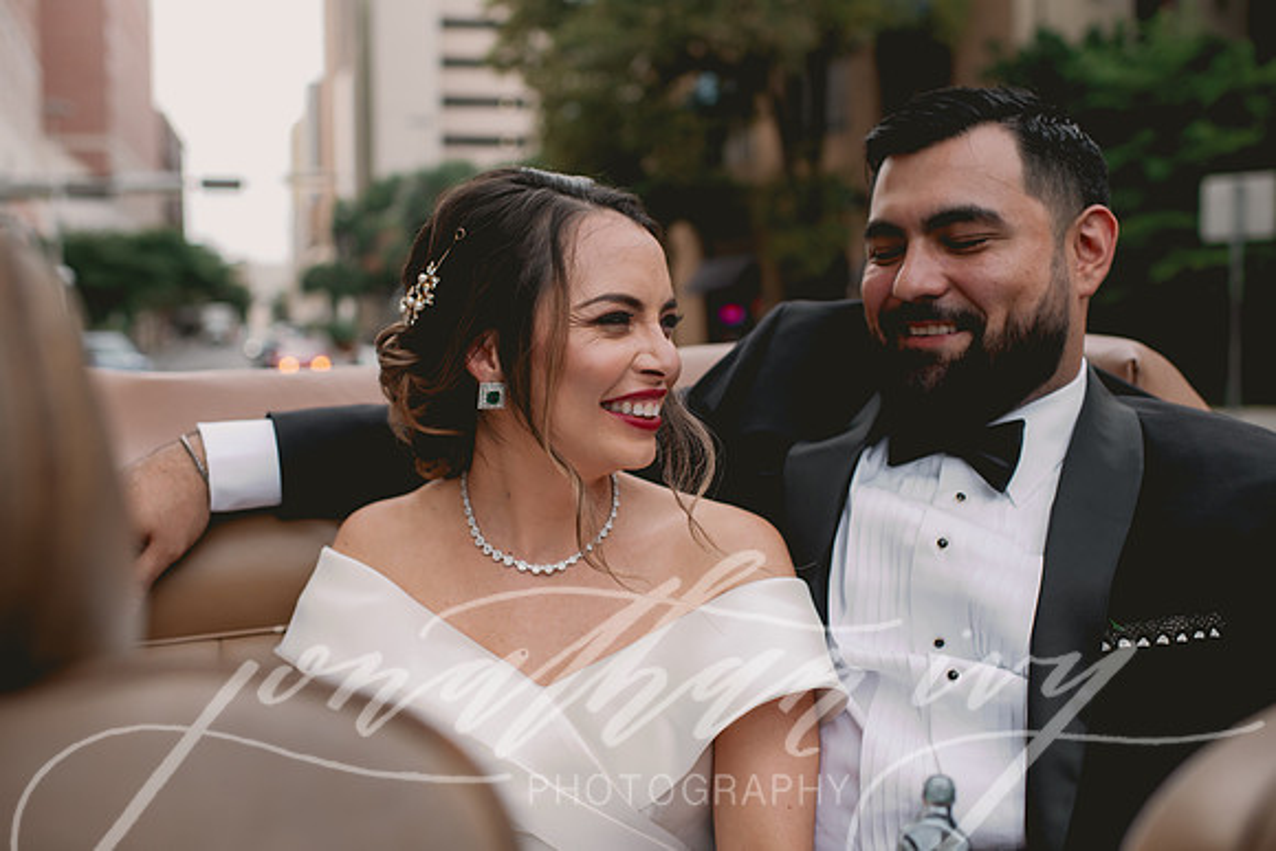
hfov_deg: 54.4
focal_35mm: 35
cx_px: 638
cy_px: 426
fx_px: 1241
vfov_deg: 37.9
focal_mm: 35
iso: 160
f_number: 2.8
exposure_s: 1/2000
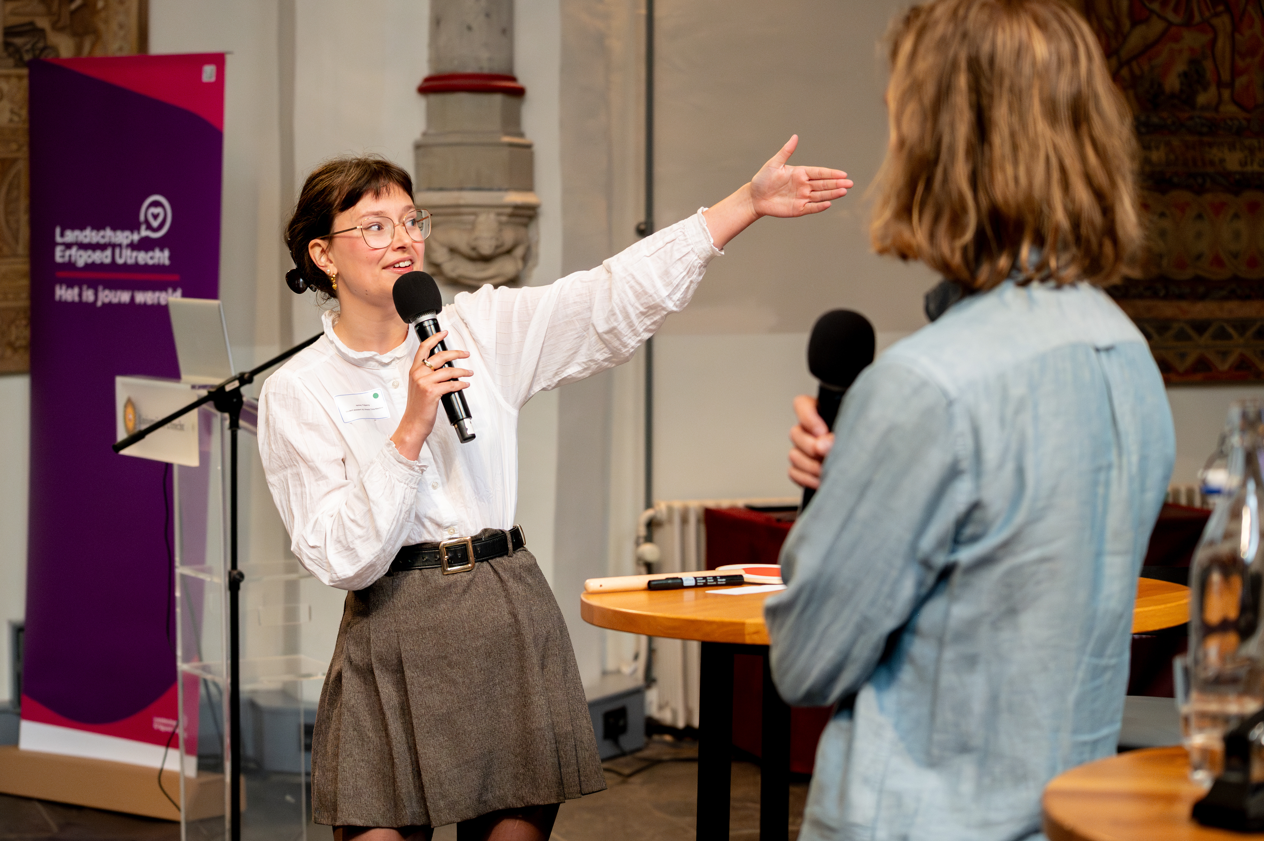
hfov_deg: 28.9
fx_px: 2456
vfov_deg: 19.4
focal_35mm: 70
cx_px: 632
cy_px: 420
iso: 5000
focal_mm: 70
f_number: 4.5
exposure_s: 1/640
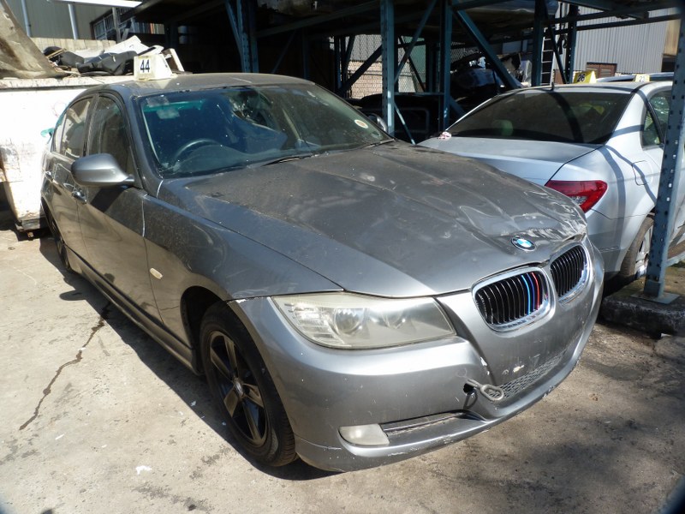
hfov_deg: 69.4
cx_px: 342
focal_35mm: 25
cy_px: 257
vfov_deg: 54.9
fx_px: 495
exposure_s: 1/250
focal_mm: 4.5
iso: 80
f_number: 4.5
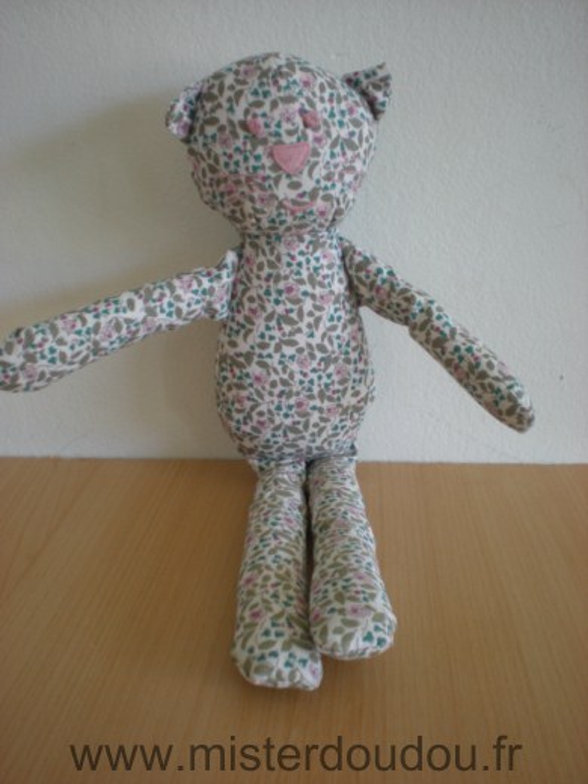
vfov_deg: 49.0
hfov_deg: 37.7
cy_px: 392
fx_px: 861
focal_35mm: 38
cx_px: 294
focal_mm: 6.3
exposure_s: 1/17
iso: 64
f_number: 3.1
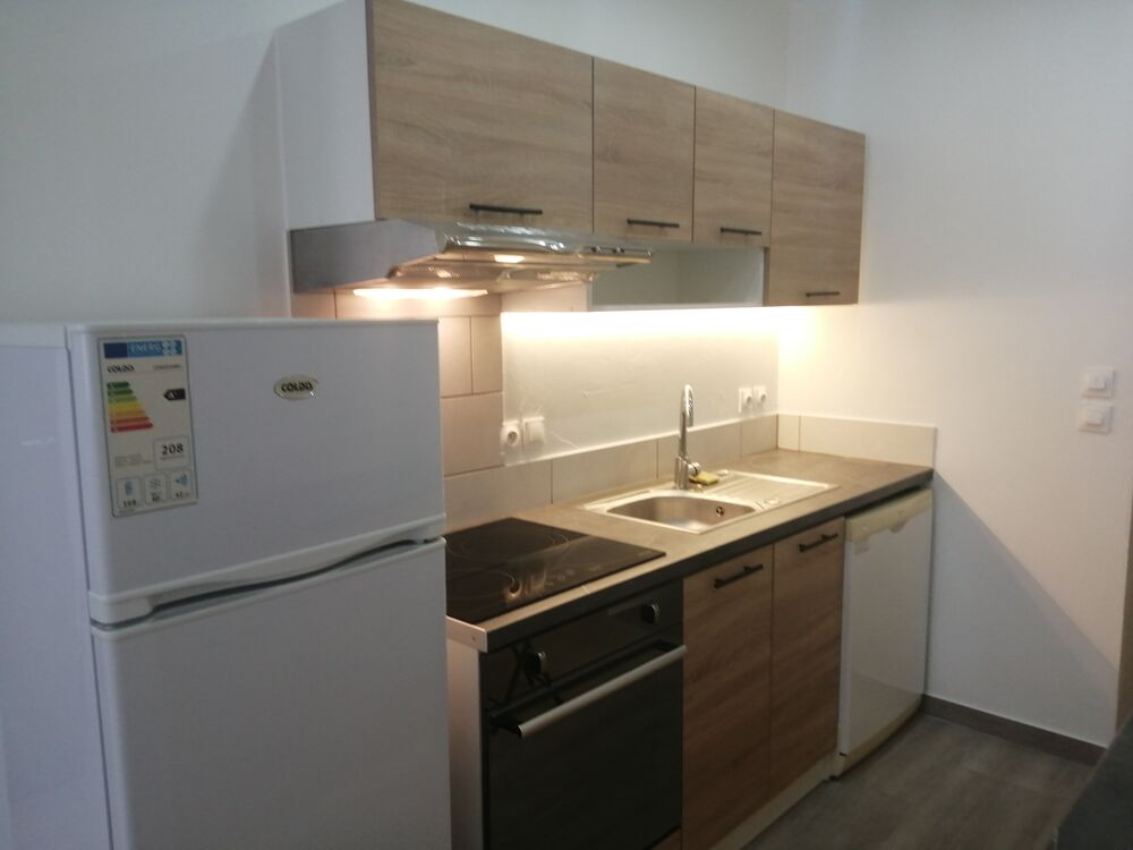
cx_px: 566
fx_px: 851
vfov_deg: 53.1
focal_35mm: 26
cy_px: 425
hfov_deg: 67.3
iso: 80
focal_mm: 3.6
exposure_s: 1/33.3
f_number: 1.8
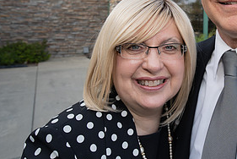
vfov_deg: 37.3
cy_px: 14
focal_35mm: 33
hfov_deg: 53.9
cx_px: 185
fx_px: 217
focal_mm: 16
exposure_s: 1/250
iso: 500
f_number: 5.6
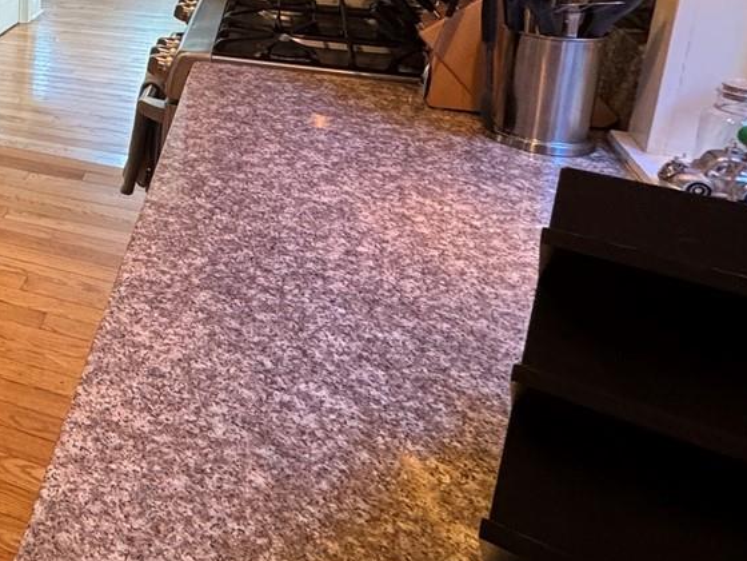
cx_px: -175
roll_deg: +1.9
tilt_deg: -13.3
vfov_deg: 32.7
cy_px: -12
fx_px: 863
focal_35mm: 40
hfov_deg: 35.4
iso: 250
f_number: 2.2
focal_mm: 2.22
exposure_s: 1/60
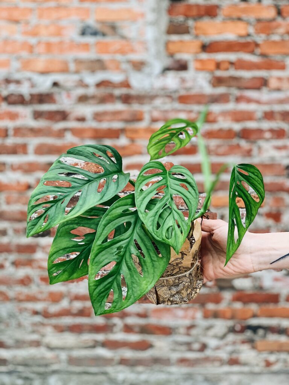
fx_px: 579
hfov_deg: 28.0
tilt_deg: -7.2
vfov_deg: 36.8
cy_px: 192
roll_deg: +0.2
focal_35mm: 52
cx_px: 144
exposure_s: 1/122
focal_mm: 6
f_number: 2.4
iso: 16
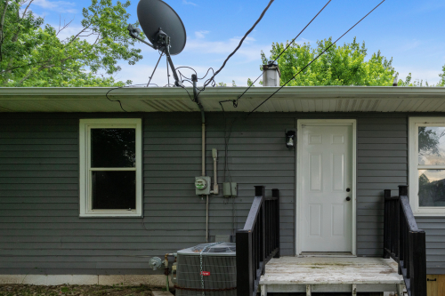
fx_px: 297
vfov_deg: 51.5
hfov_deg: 69.5
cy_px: 211
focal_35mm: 24
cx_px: 327
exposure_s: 1/200
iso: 1250
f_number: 8
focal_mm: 16
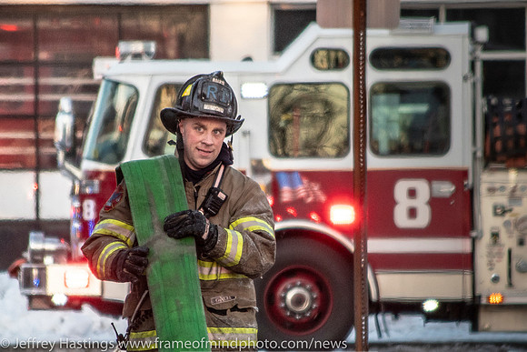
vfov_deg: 2.4
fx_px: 8374
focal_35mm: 572
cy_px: 250
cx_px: 249
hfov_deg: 3.6
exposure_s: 1/400
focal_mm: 200
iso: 800
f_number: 5.6
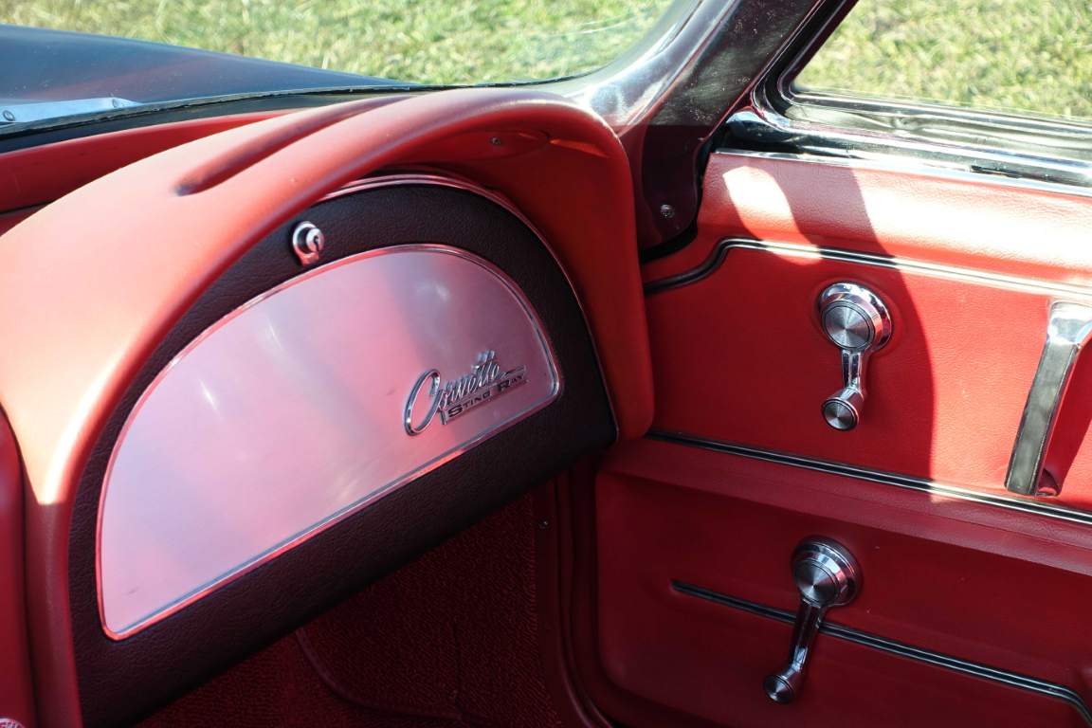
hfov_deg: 28.8
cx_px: 546
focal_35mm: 70
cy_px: 364
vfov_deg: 19.5
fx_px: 2123
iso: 125
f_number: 4
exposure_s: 1/125
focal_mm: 25.7
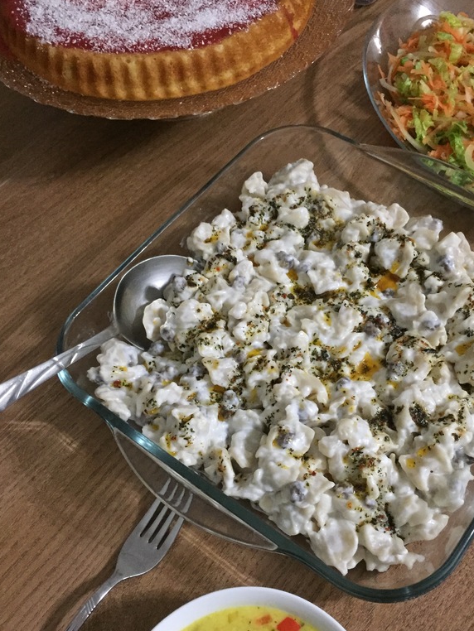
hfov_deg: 40.6
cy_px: 349
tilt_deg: -60.1
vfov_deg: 52.5
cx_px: 280
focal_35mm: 35
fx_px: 639
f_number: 2.2
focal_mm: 4.15
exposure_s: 1/17
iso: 320
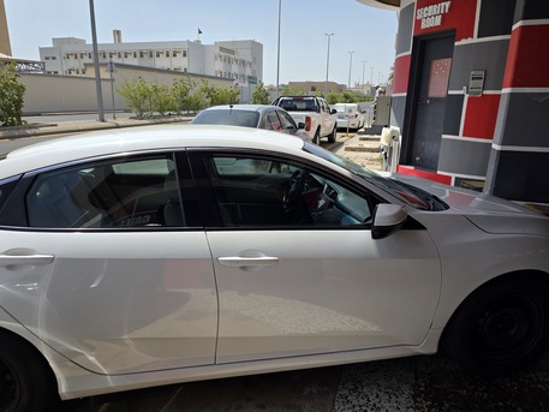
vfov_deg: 58.9
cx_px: 274
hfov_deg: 73.9
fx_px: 365
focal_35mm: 23
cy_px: 206
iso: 80
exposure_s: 1/5778
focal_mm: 6.3
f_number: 1.7
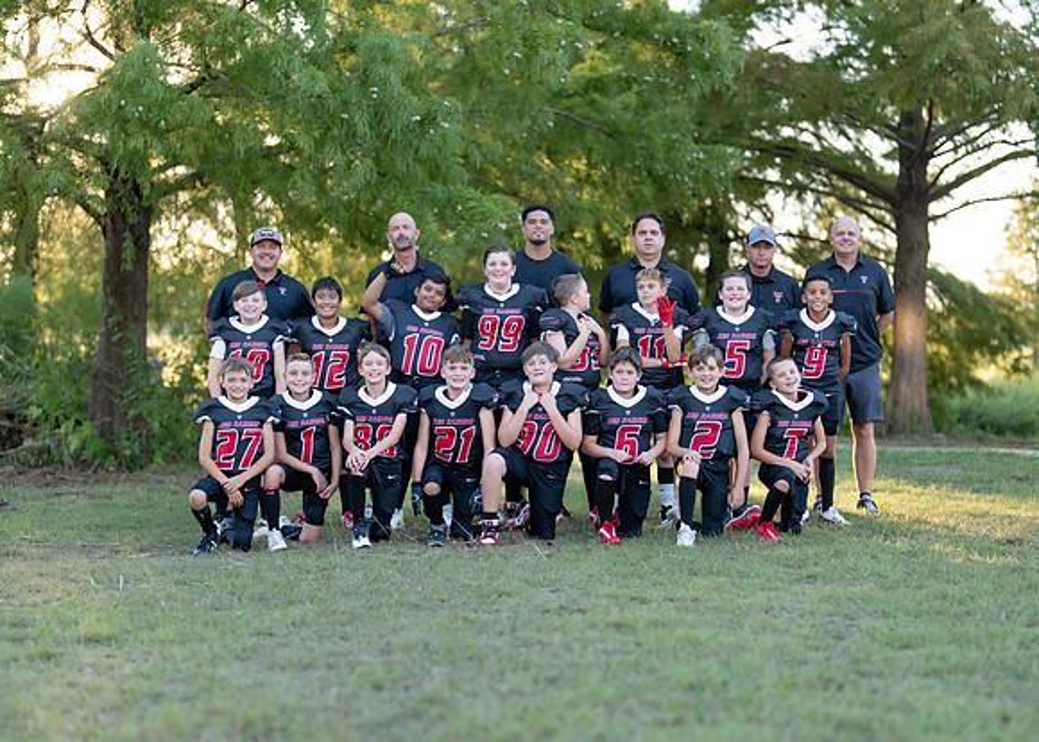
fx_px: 1900
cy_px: 412
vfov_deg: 22.1
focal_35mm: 64
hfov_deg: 30.6
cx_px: 529
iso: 200
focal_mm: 50
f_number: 1.2
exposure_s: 1/1250
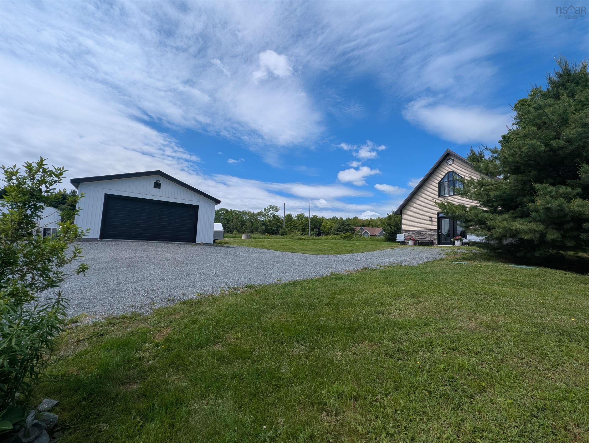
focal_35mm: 13
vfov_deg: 90.1
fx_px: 222
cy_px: 222
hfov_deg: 106.1
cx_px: 294
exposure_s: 1/2146
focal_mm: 1.95
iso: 48
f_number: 2.2
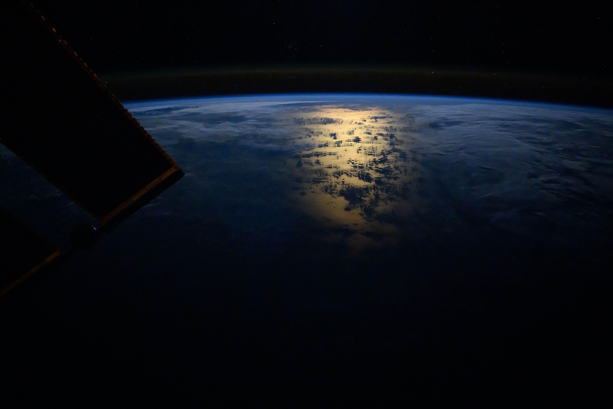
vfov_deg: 27.0
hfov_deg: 39.6
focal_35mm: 50
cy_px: 204
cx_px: 306
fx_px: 851
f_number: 1.4
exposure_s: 1/25
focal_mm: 50
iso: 8000
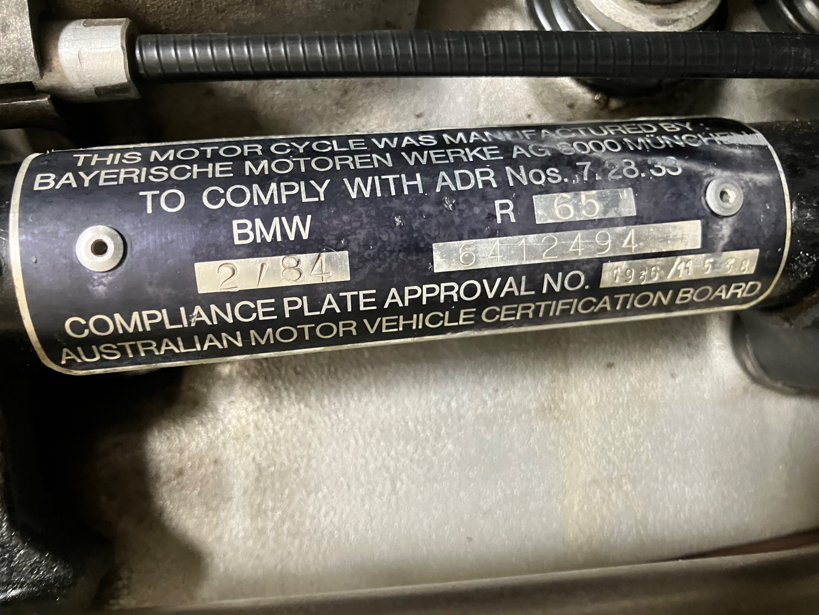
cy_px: 308
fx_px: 662
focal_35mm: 28
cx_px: 410
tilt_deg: -6.0
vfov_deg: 49.7
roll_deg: -1.1
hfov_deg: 63.4
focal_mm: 3.99
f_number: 1.8
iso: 320
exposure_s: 1/33
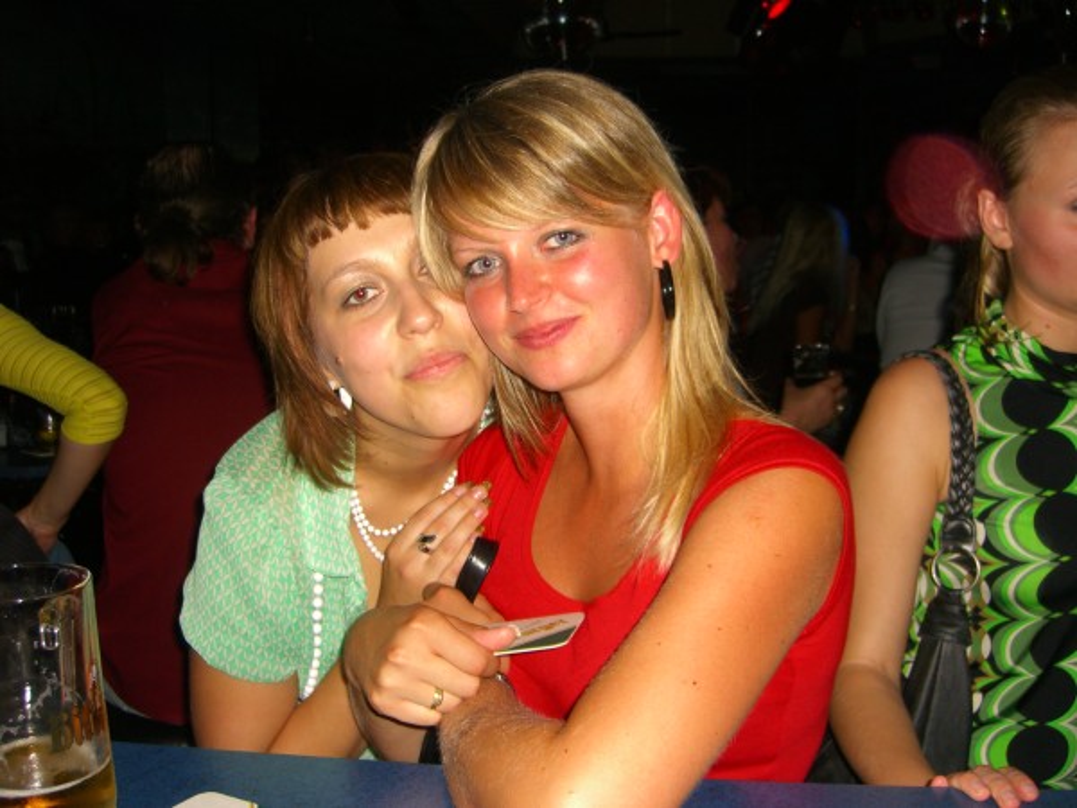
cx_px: 538
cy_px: 404
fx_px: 1182
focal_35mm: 38
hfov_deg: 49.0
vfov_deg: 37.7
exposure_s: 1/60
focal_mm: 7.9
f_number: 2.8
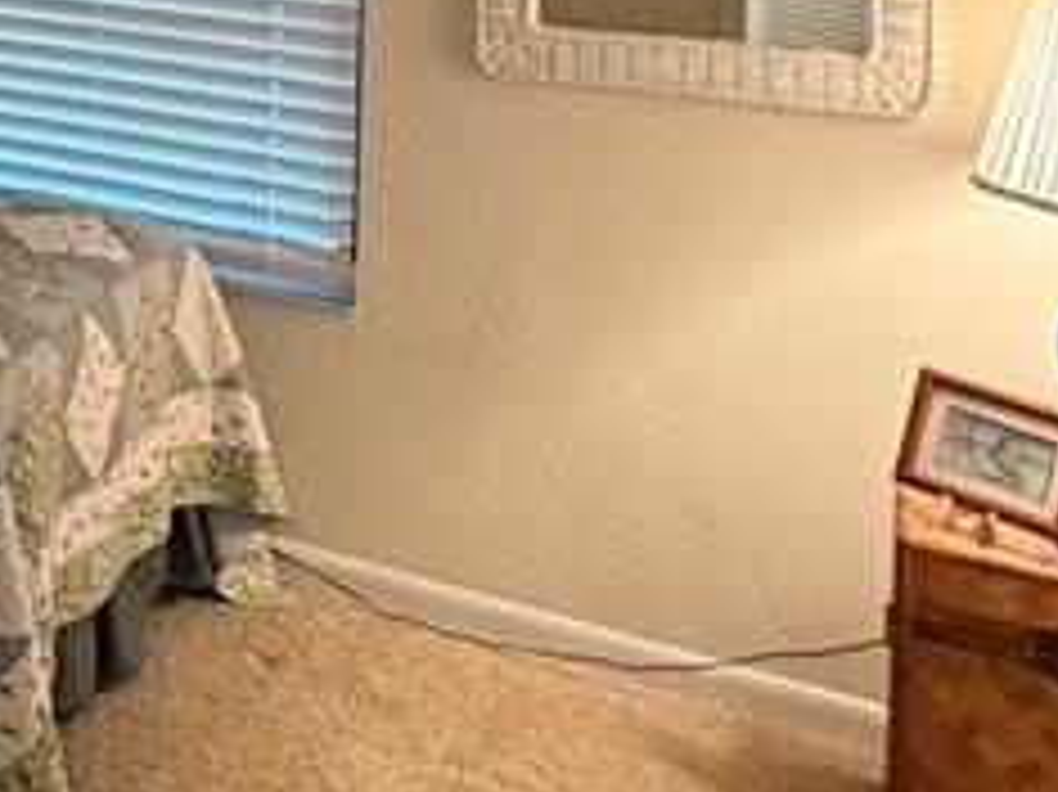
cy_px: -279
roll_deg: -1.7
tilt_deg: +0.6
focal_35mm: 61
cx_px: -365
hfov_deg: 26.3
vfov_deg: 21.4
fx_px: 1863
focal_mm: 2.22
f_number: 2.2
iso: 400
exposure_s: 1/60
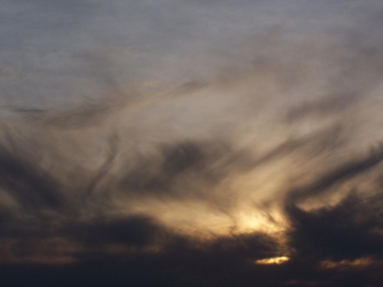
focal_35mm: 94
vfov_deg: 15.7
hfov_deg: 20.9
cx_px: 192
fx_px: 1040
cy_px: 144
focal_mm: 15.6
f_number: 6.3
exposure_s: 1/640
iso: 80
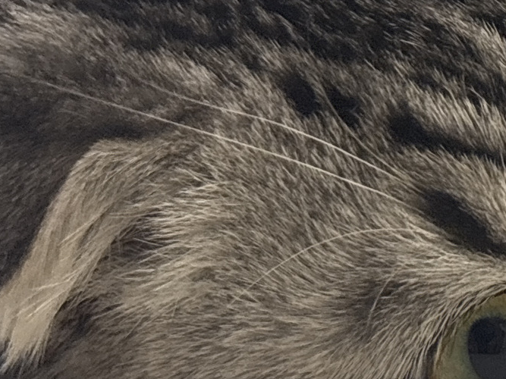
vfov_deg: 9.5
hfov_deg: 12.3
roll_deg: +0.3
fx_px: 2280
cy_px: 41
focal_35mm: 156
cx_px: 652
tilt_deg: -0.8
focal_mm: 5.96
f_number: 1.6
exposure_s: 1/33
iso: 200
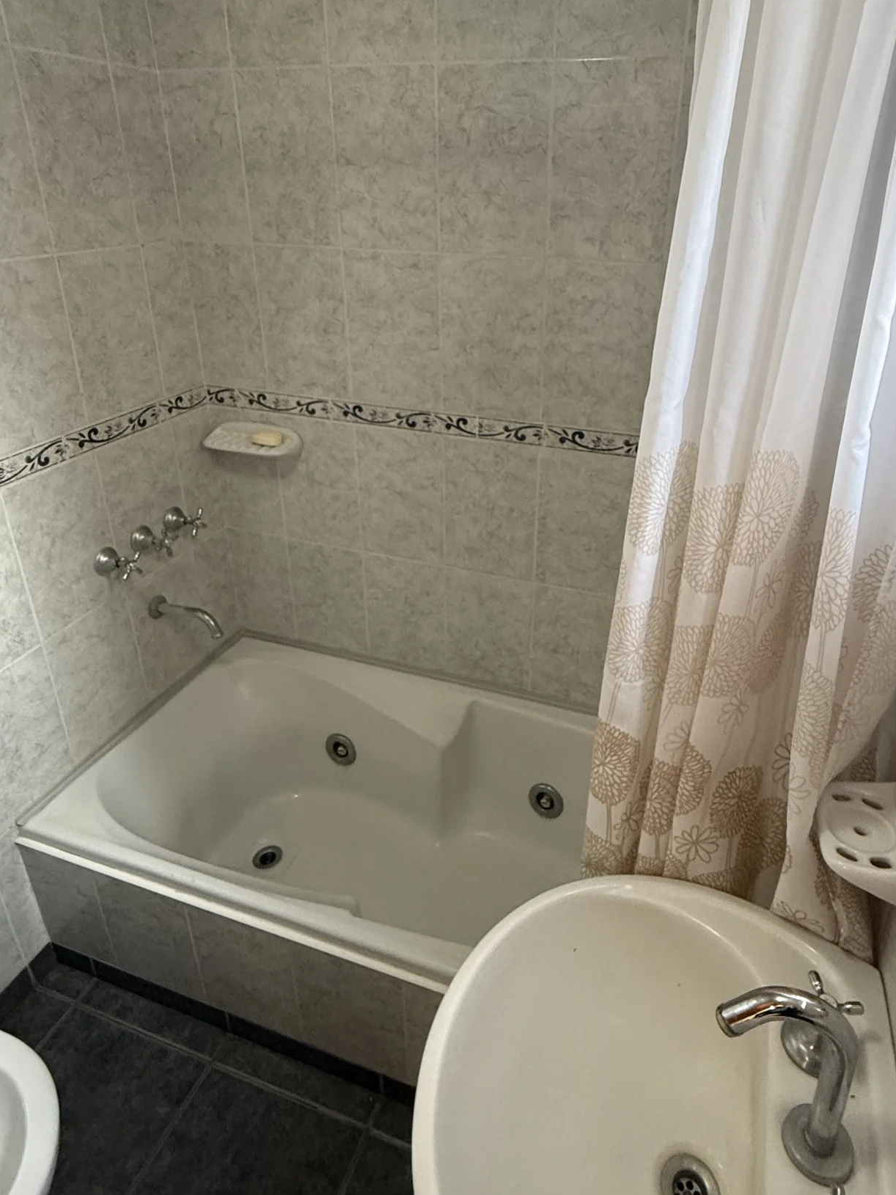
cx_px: 492
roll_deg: -1.9
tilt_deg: -23.8
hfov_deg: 61.0
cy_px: 512
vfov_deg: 75.9
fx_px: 759
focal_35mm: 22
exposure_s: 1/50
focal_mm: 2.22
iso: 320
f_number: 2.2
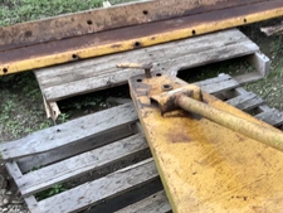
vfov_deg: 26.1
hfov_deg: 33.4
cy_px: 171
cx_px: 247
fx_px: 450
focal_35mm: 55
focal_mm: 3.3
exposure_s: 1/120
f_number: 2.4
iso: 25
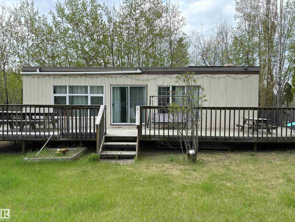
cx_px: 148
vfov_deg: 53.1
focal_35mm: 26
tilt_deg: -1.0
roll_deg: +0.3
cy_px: 111
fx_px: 222
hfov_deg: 67.3
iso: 64
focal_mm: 5.96
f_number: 1.6
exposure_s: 1/1048
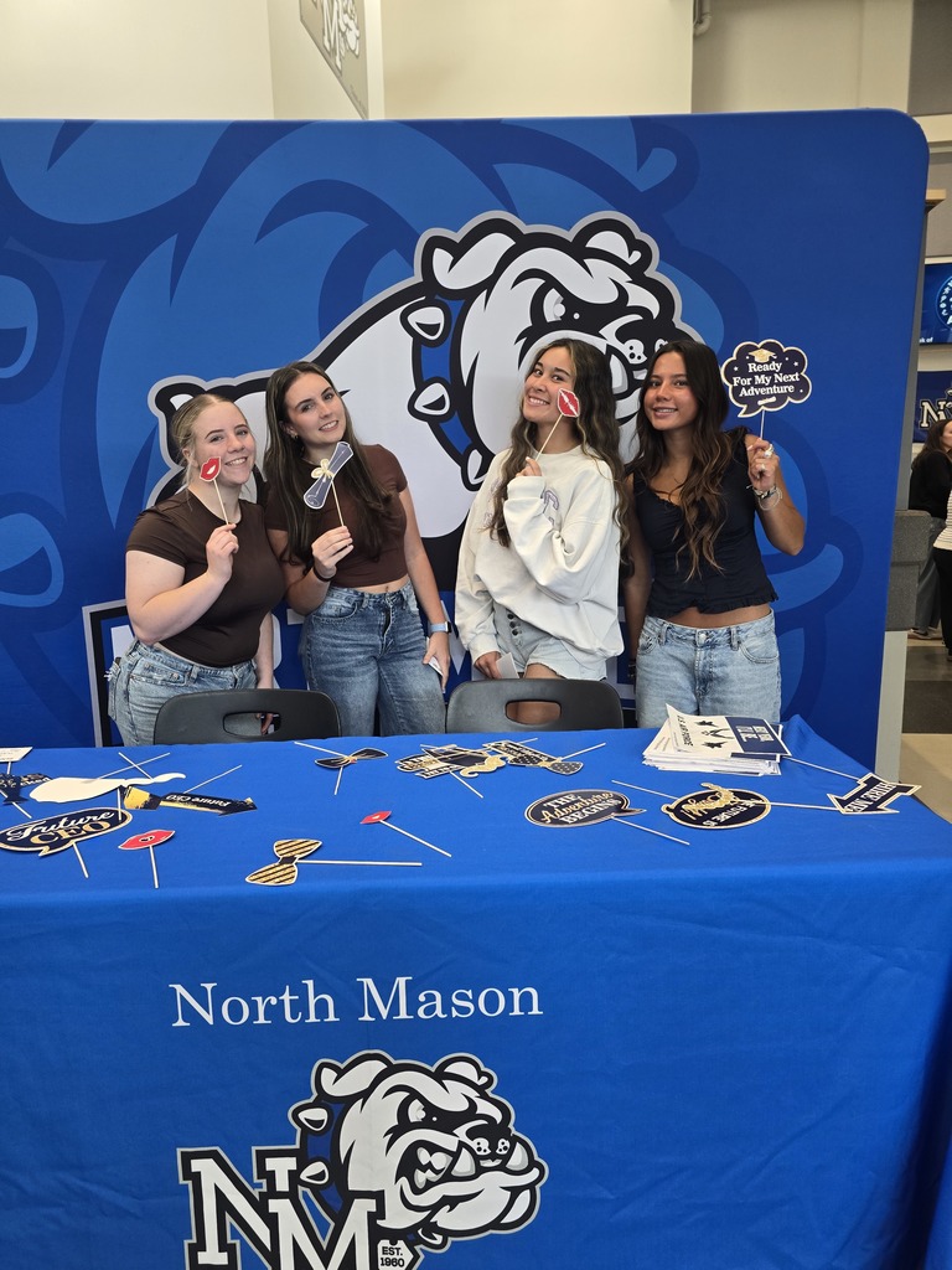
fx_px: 843
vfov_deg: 73.9
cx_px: 476
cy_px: 635
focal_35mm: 23
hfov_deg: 58.9
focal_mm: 6.3
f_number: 1.7
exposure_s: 1/120
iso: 160
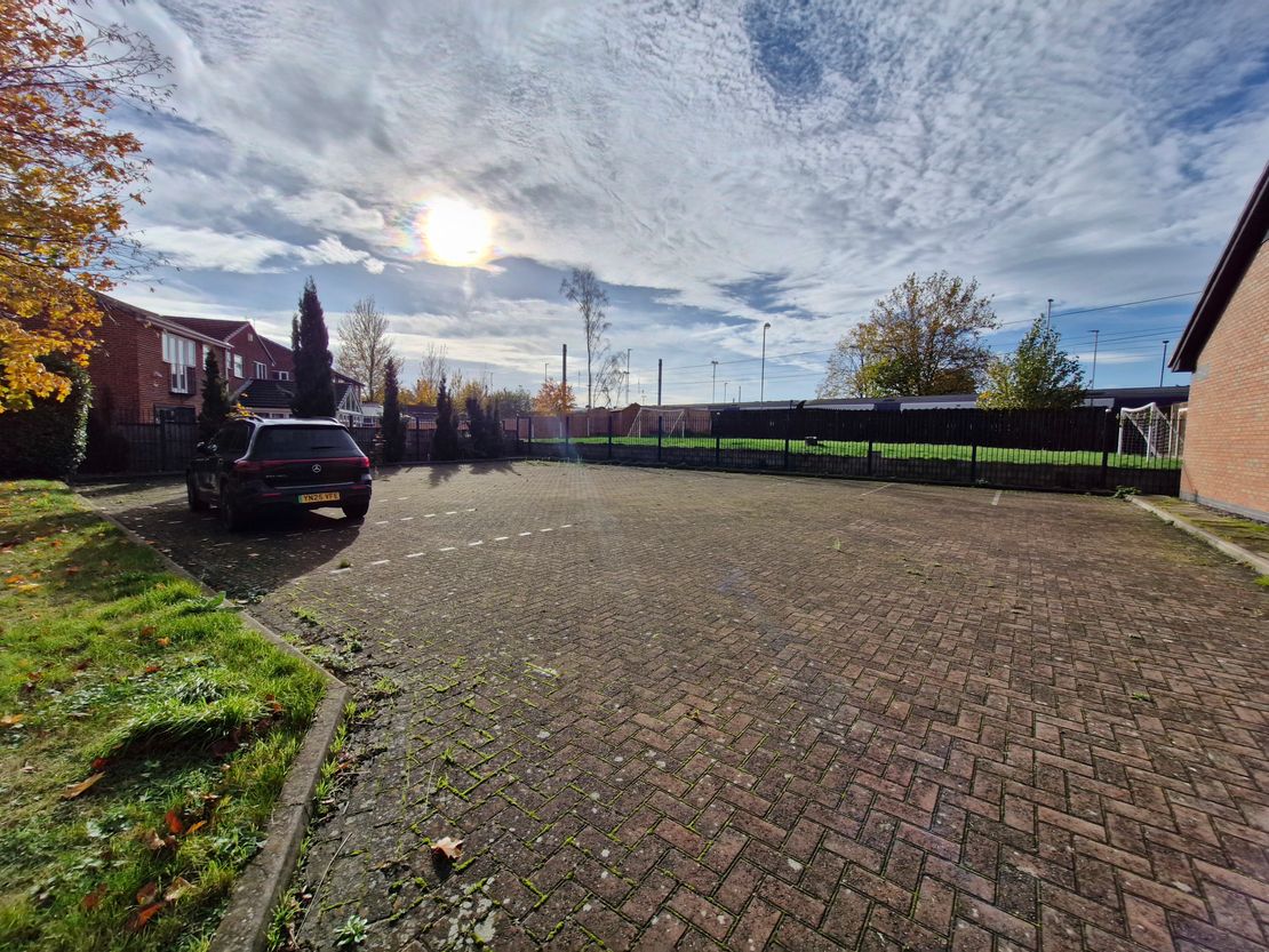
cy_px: 476
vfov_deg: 89.9
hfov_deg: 106.2
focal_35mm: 13
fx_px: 477
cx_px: 634
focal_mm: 1.74
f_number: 2.2
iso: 50
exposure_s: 1/3960
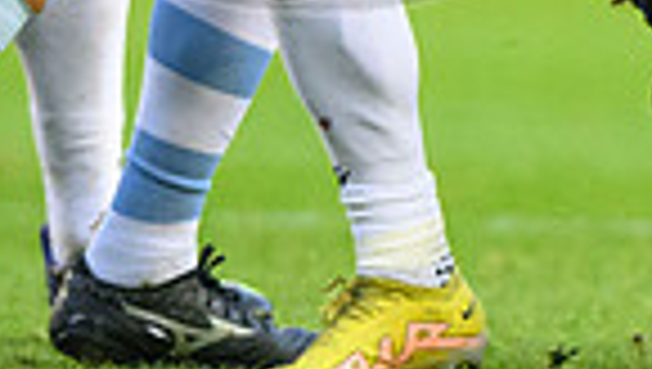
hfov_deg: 0.9
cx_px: 683
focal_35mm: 2449
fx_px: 42394
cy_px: -270
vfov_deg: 0.5
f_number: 3.5
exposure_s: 1/1000
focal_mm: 400
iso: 4000
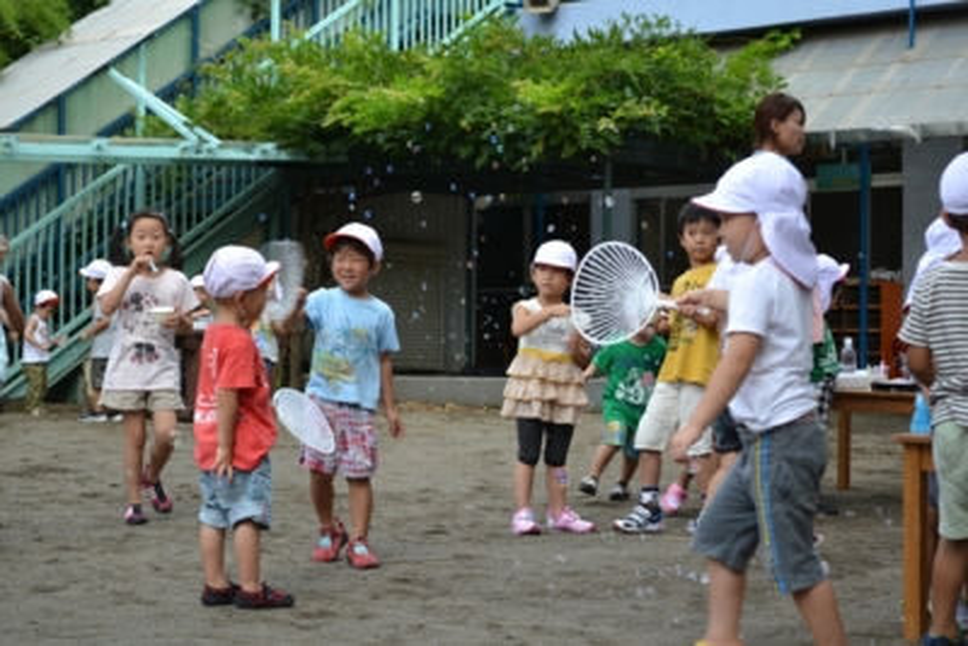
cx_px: 484
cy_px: 323
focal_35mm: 82
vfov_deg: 16.6
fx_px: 2219
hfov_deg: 24.6
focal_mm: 55
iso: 140
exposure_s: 1/125
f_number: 5.6
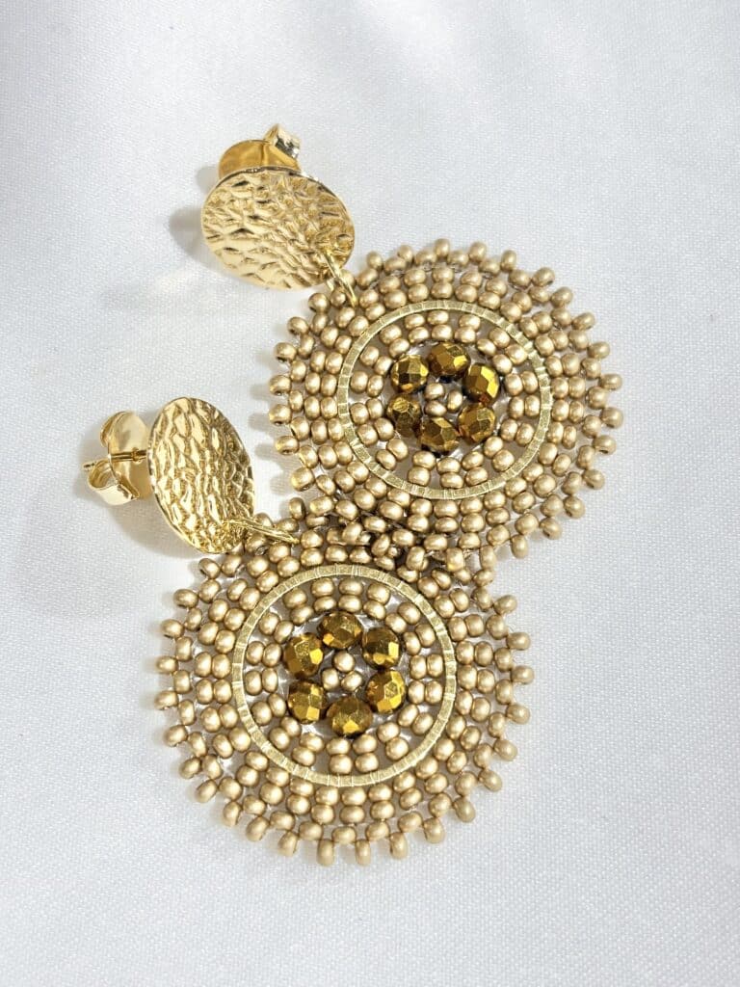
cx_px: 370
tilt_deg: -68.2
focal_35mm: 52
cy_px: 494
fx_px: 1482
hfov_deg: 28.0
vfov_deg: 36.8
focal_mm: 5.96
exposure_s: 1/151
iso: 25
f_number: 1.6
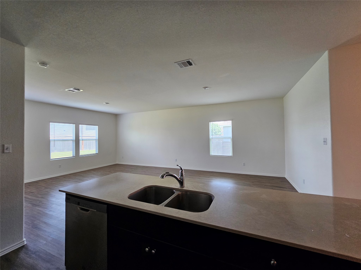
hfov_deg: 106.2
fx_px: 136
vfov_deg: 89.9
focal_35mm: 13
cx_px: 180
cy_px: 135
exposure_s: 1/77.4
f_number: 2.2
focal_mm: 2.2
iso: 160
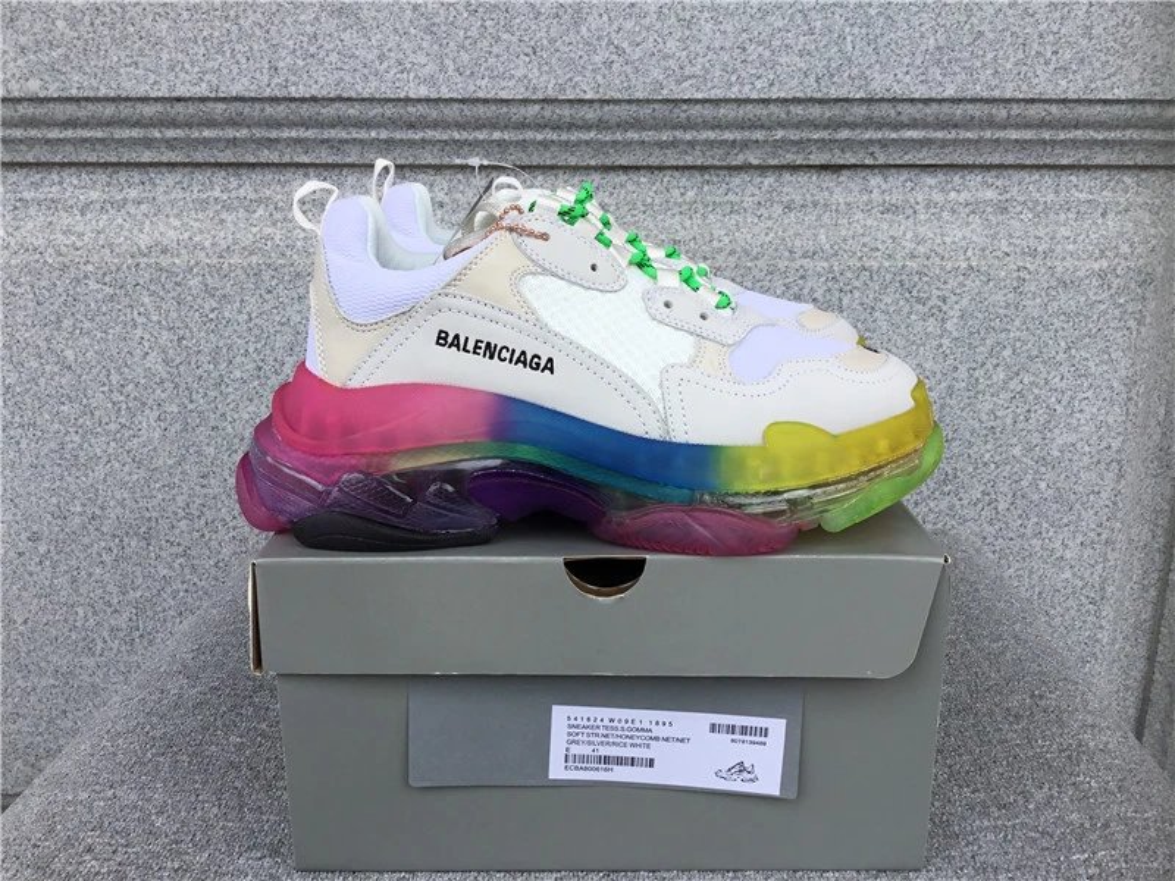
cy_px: 440
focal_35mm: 31
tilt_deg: -16.2
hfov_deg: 58.4
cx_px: 588
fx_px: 1052
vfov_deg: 45.4
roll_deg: +0.4
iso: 25
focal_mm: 3.3
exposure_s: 1/422
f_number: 2.4
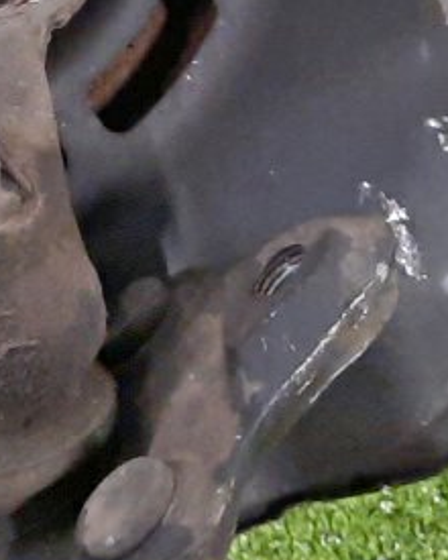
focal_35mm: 128
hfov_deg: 11.5
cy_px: -338
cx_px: -253
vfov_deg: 13.9
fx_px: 2121
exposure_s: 1/25
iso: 552
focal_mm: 4.6
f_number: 2
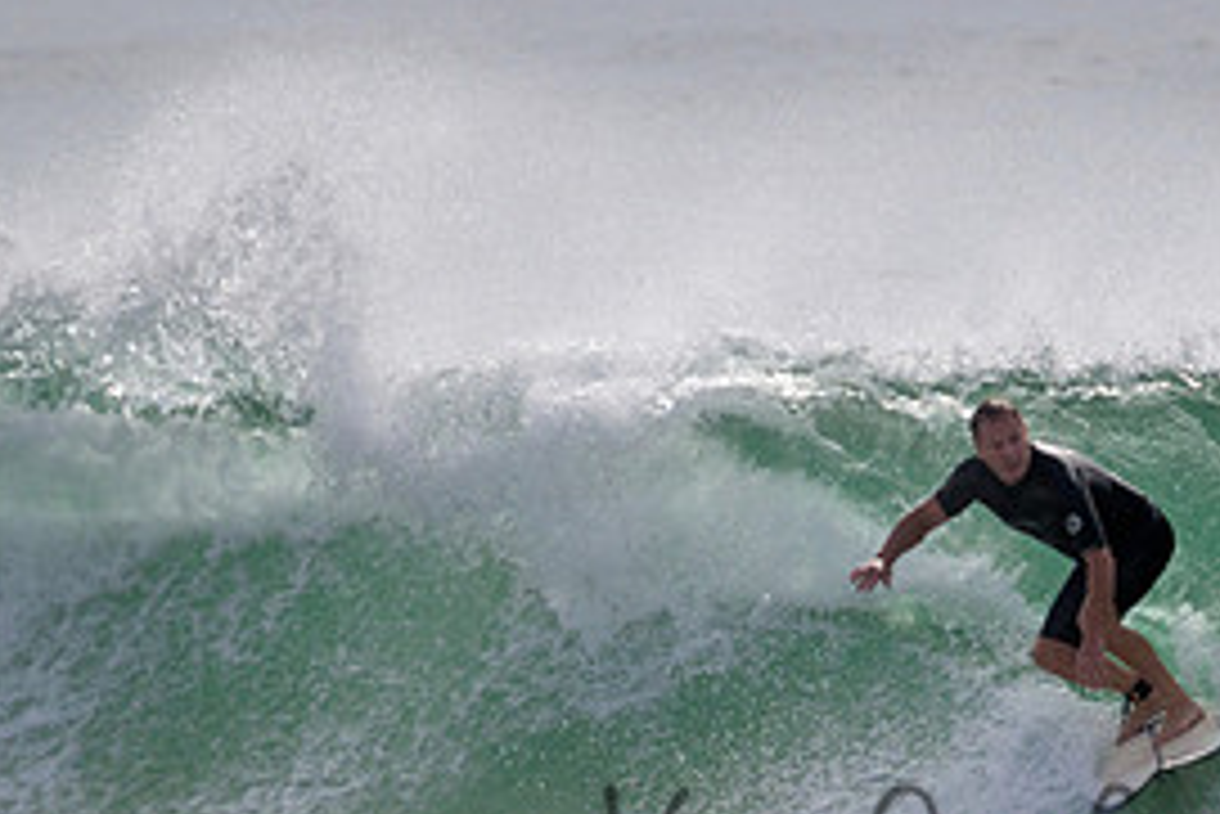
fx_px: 58114
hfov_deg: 1.2
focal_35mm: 1714
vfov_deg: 0.8
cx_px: 1067
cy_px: 816
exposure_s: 1/2000
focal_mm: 800
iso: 360
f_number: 11
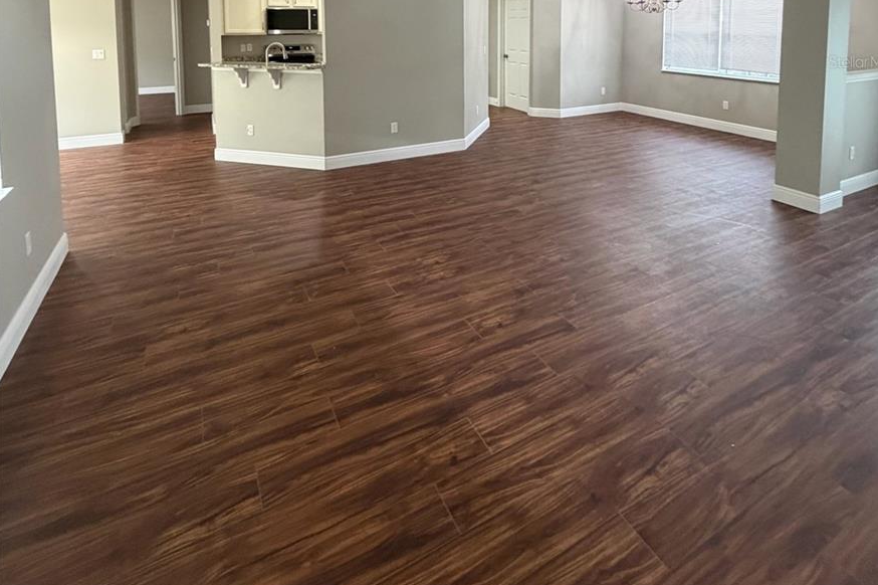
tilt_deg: -4.0
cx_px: 448
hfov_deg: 84.0
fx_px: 488
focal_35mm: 20
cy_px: 61
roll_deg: -0.5
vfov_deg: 54.2
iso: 500
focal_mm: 2.22
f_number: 2.2
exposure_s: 1/60
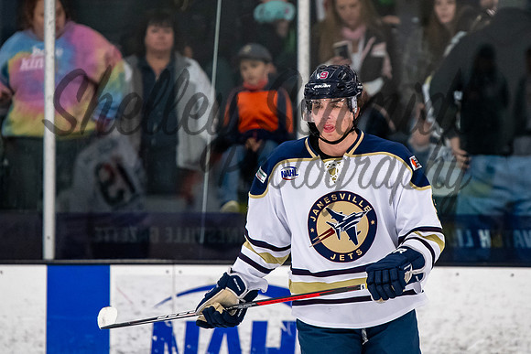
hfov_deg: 5.2
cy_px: 124
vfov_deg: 3.5
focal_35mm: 394
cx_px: 307
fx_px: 5805
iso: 2000
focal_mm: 200
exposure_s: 1/800
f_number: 3.2
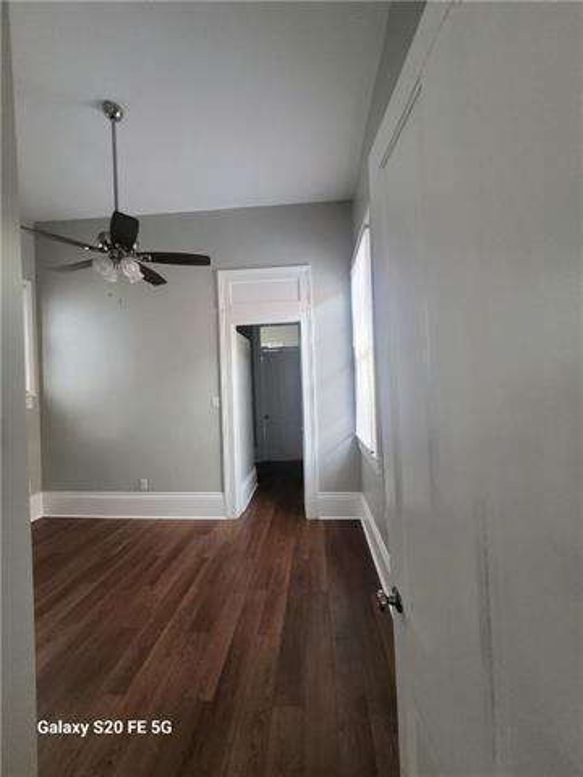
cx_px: 292
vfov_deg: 106.2
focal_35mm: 13
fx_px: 292
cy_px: 388
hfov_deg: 89.9
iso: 400
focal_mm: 1.74
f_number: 2.2
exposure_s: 1/60.2
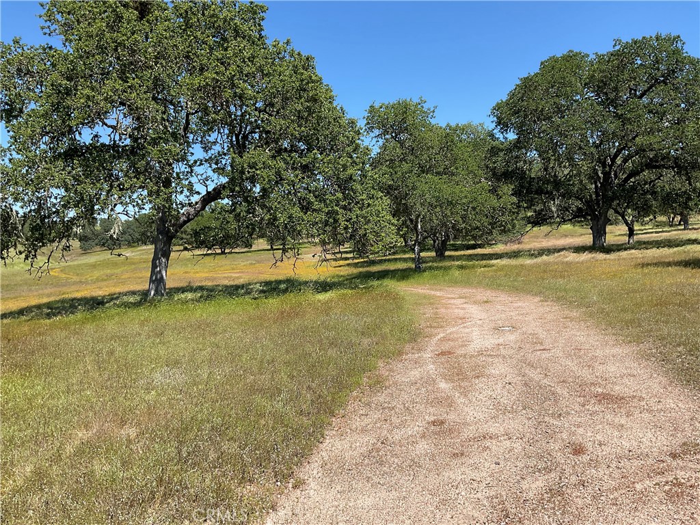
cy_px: 262
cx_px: 350
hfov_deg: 61.7
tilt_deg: -0.4
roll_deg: -0.6
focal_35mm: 29
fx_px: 586
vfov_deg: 48.2
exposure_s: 1/1626
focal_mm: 3
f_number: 1.8
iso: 16
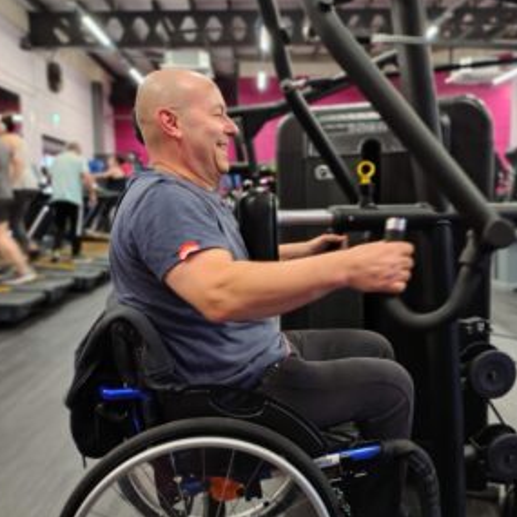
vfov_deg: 52.5
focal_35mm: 31
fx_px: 524
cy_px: 256
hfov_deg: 52.2
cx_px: 307
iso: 582
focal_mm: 4.71
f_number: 1.7
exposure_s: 1/30
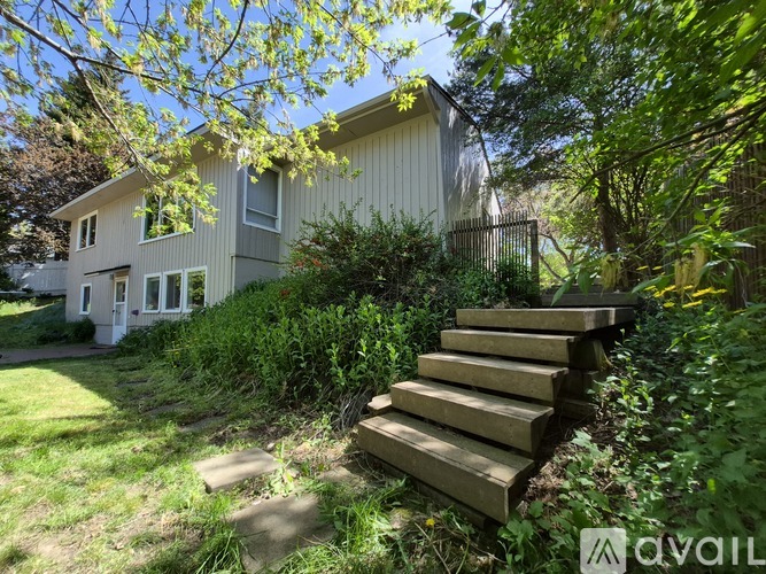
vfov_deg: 89.9
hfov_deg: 106.2
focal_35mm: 13
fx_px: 288
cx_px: 383
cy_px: 287
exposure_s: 1/536
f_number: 2.2
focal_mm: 1.74
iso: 40
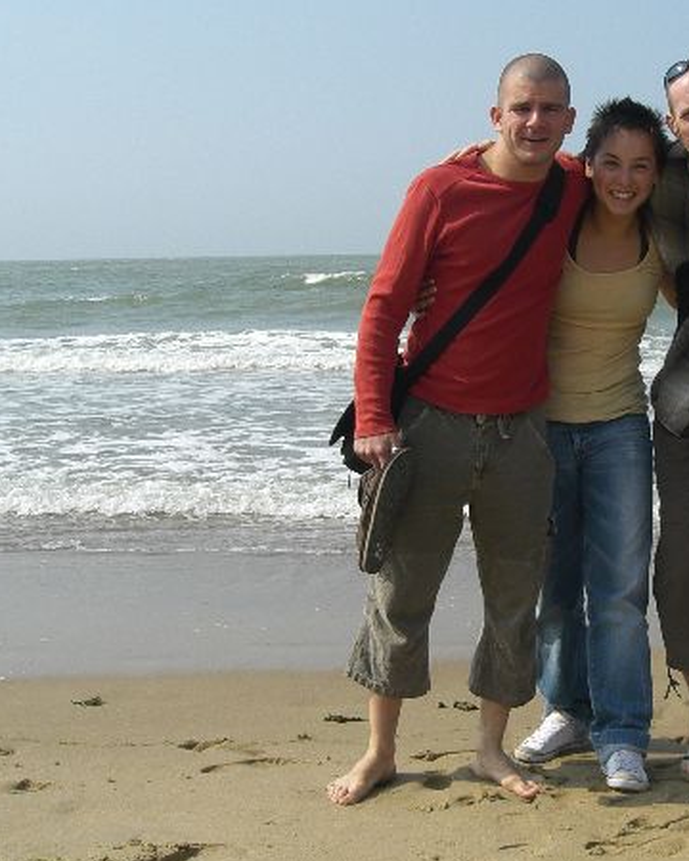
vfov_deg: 32.5
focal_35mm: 58
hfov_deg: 25.6
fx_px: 1478
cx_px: 591
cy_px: 429
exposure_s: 1/800
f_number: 4.4
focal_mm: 6.3
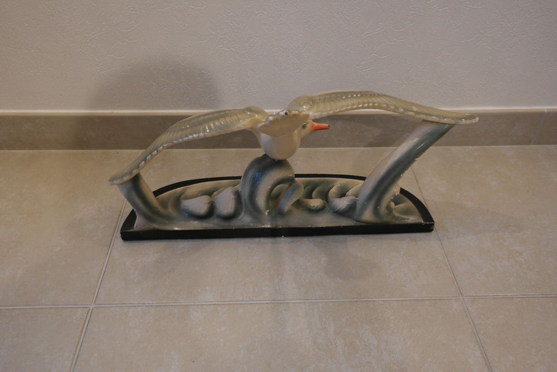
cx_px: 278
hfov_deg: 63.7
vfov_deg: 45.0
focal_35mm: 29
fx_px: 449
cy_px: 186
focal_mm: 19
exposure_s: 1/20
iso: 400
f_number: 3.5
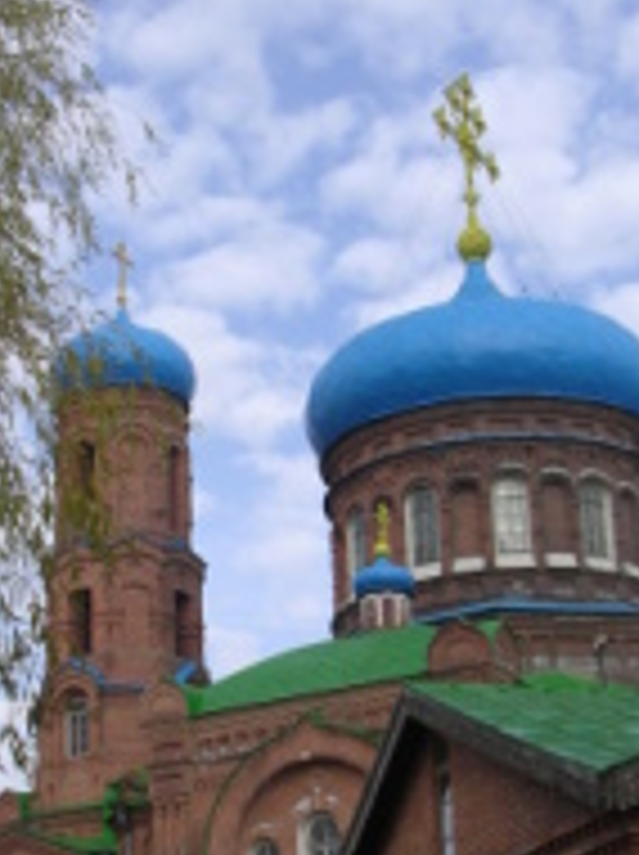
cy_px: 598
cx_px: 297
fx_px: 1727
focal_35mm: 70
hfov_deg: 21.0
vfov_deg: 27.6
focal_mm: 5.8
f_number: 5.6
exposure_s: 1/217
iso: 100
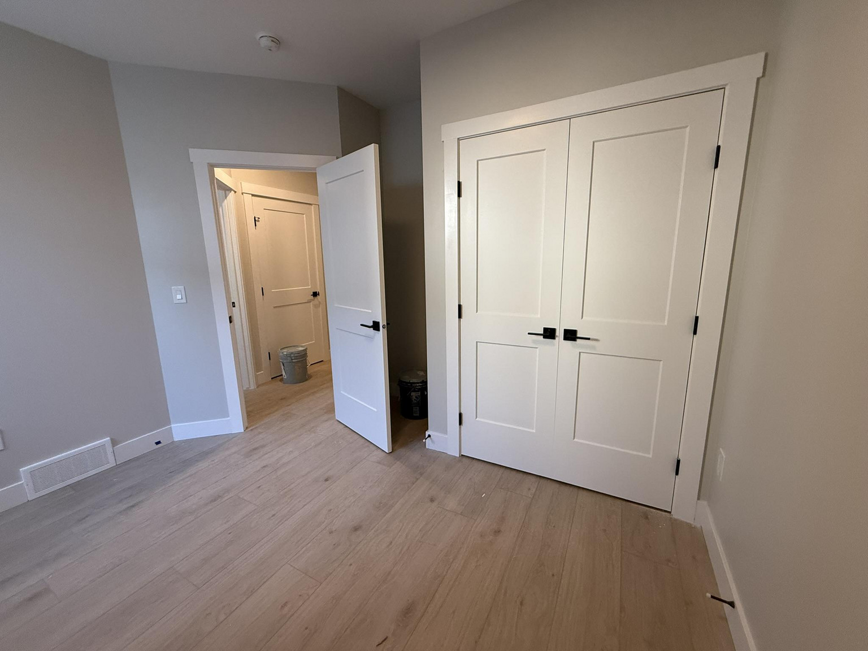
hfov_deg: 102.1
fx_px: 351
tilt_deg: -9.3
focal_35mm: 14
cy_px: 326
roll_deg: +0.6
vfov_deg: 85.7
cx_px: 434
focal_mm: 2.22
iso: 320
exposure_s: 1/120
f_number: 2.2
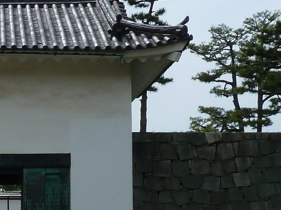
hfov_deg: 20.5
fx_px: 747
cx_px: -16
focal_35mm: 92
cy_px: 201
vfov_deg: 15.8
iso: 80
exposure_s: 1/500
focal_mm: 4.1
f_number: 5.6
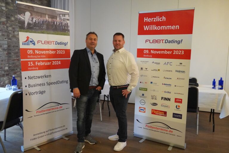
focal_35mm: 33
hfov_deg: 57.2
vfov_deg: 40.0
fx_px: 210
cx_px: 114
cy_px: 76
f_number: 4
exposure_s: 1/160
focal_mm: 22
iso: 5000
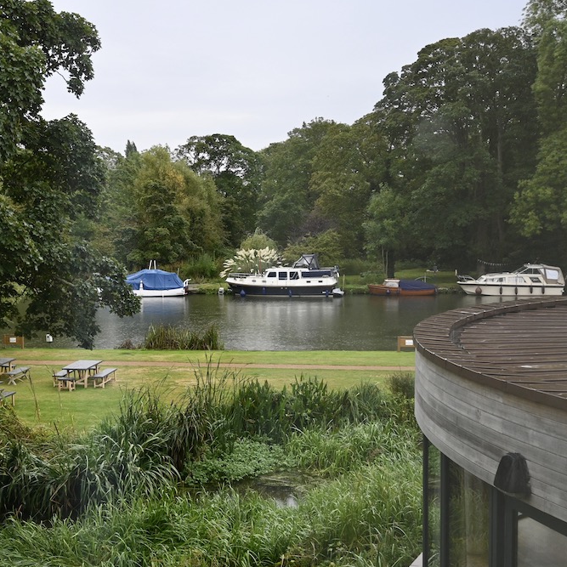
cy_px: 289
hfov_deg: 35.0
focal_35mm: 48
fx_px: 889
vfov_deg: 35.4
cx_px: 190
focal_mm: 24.5
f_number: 4.2
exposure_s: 1/250
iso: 320
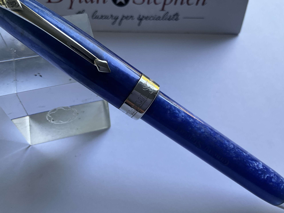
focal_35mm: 29
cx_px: 142
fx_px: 238
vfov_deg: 48.2
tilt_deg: -56.8
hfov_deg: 61.7
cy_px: 106
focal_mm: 3
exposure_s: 1/122
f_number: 1.8
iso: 40
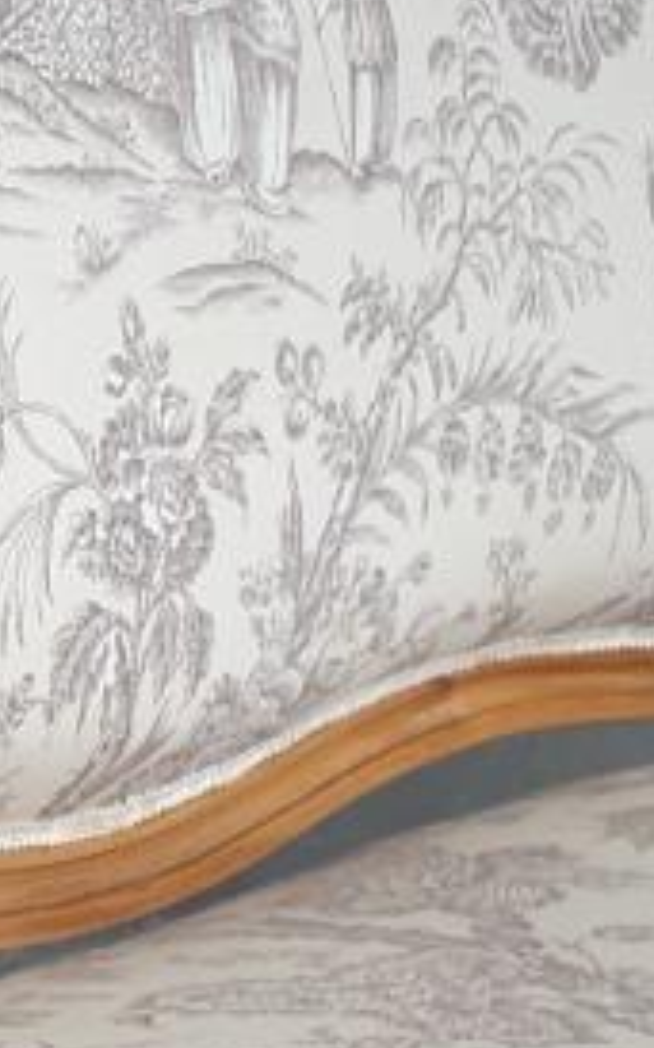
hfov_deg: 11.4
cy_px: 428
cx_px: -681
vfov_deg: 20.2
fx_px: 2940
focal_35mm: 103
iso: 160
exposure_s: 1/50
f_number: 2.4
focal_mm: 4.3
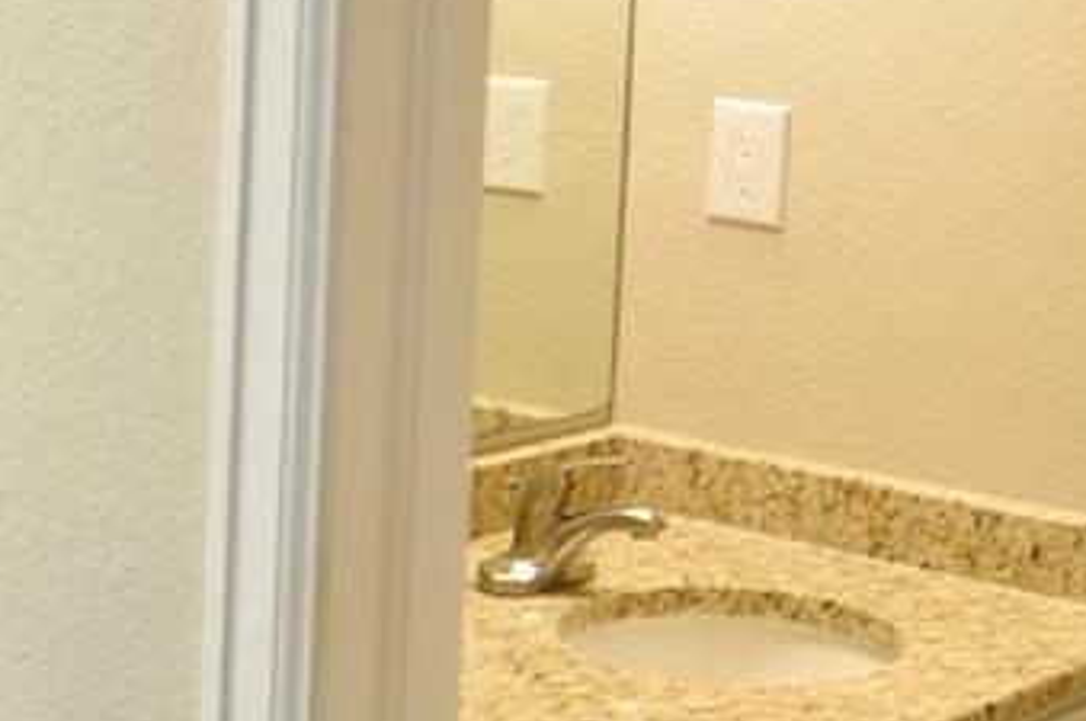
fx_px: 2560
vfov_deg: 15.8
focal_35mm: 85
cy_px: 38
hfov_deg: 20.6
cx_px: -516
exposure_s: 1/20
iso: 200
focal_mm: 12
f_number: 4
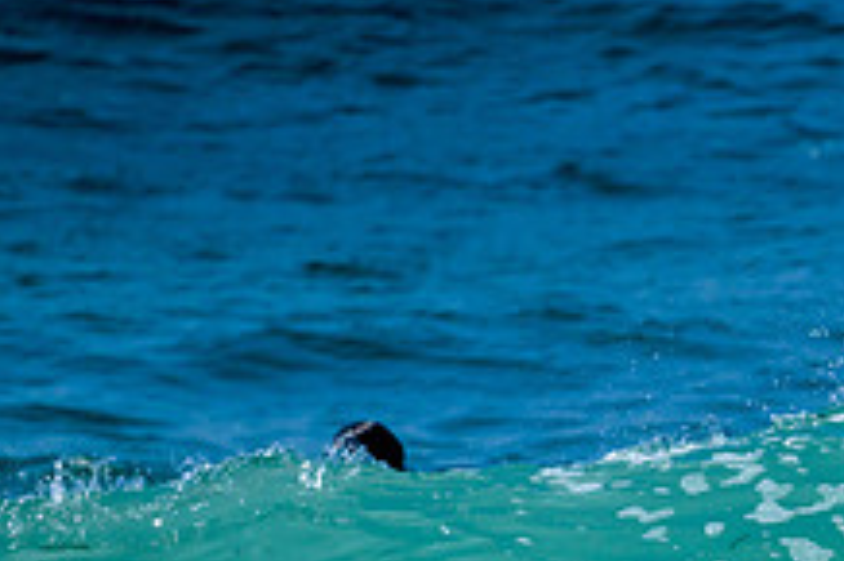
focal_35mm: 2981
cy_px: 722
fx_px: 69833
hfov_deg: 0.7
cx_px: 1022
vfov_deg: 0.5
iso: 400
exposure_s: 1/2000
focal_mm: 1120
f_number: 9
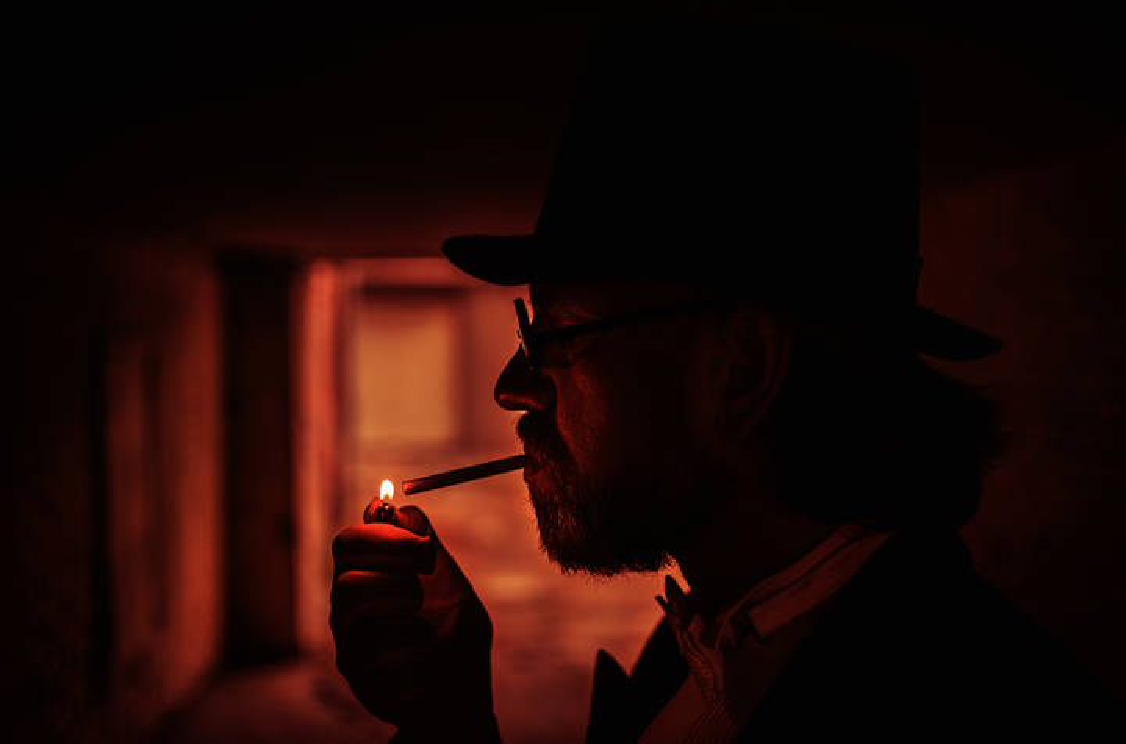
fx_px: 1638
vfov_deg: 25.6
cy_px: 372
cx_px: 563
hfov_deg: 37.9
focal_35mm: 52
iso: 200
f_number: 2.2
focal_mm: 35
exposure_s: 1/160
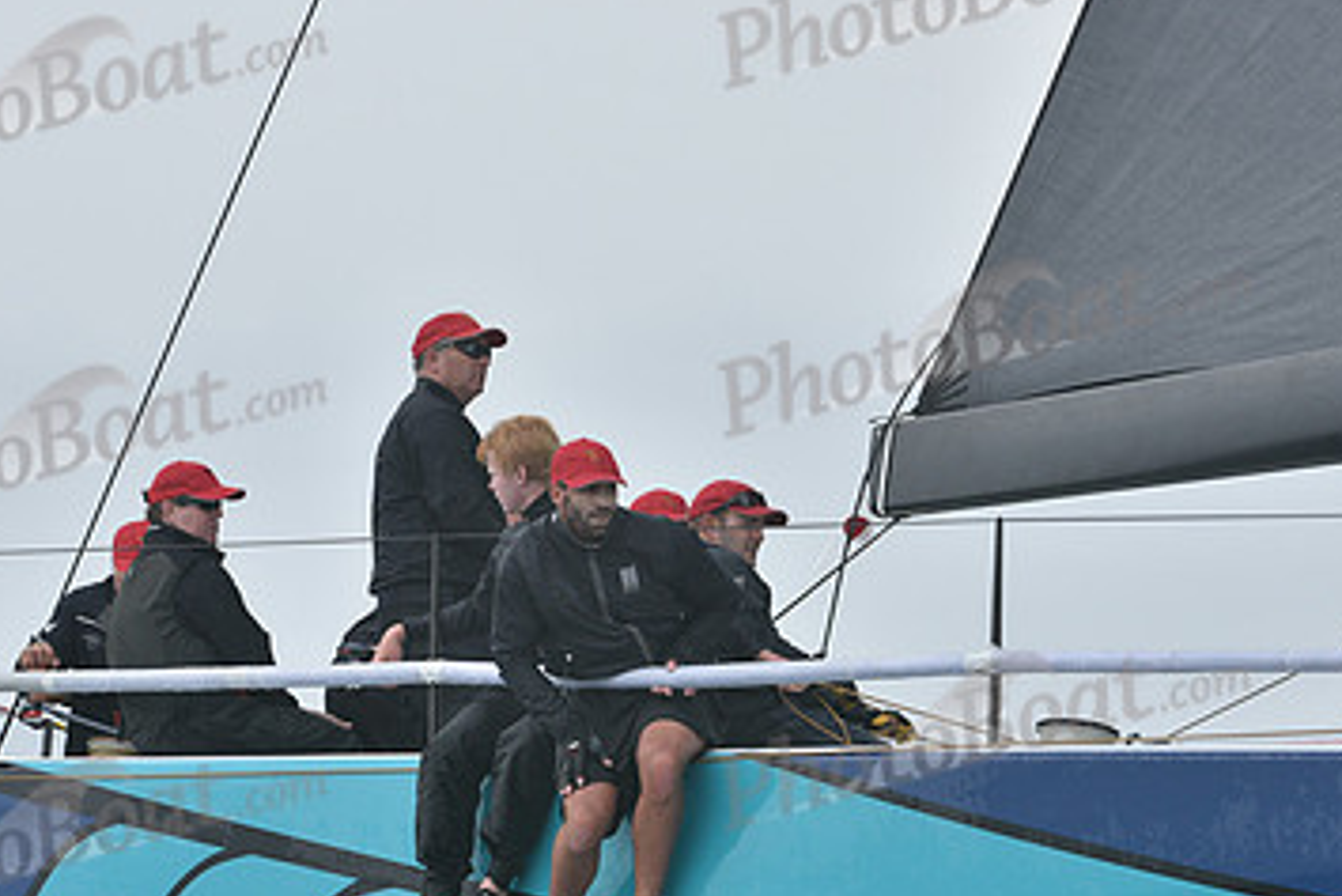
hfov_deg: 6.3
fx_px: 12194
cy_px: 588
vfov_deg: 4.2
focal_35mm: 327
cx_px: 525
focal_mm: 200
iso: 320
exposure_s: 1/1000
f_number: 5.6
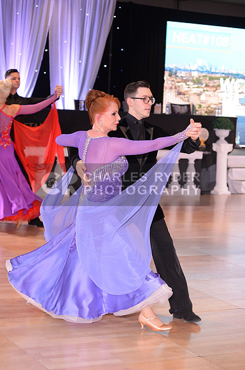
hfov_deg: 17.0
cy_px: 185
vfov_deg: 25.4
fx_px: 819
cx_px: 122
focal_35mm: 80
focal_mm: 80
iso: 2500
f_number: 5.6
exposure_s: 1/250
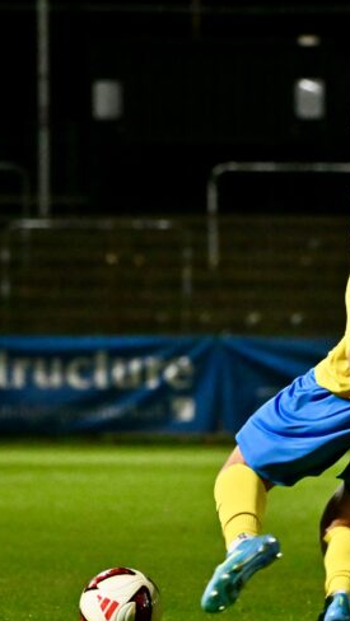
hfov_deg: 4.5
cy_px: 396
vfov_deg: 8.0
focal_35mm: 268
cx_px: 375
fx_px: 4416
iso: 3200
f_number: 2.8
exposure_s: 1/1600
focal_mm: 122
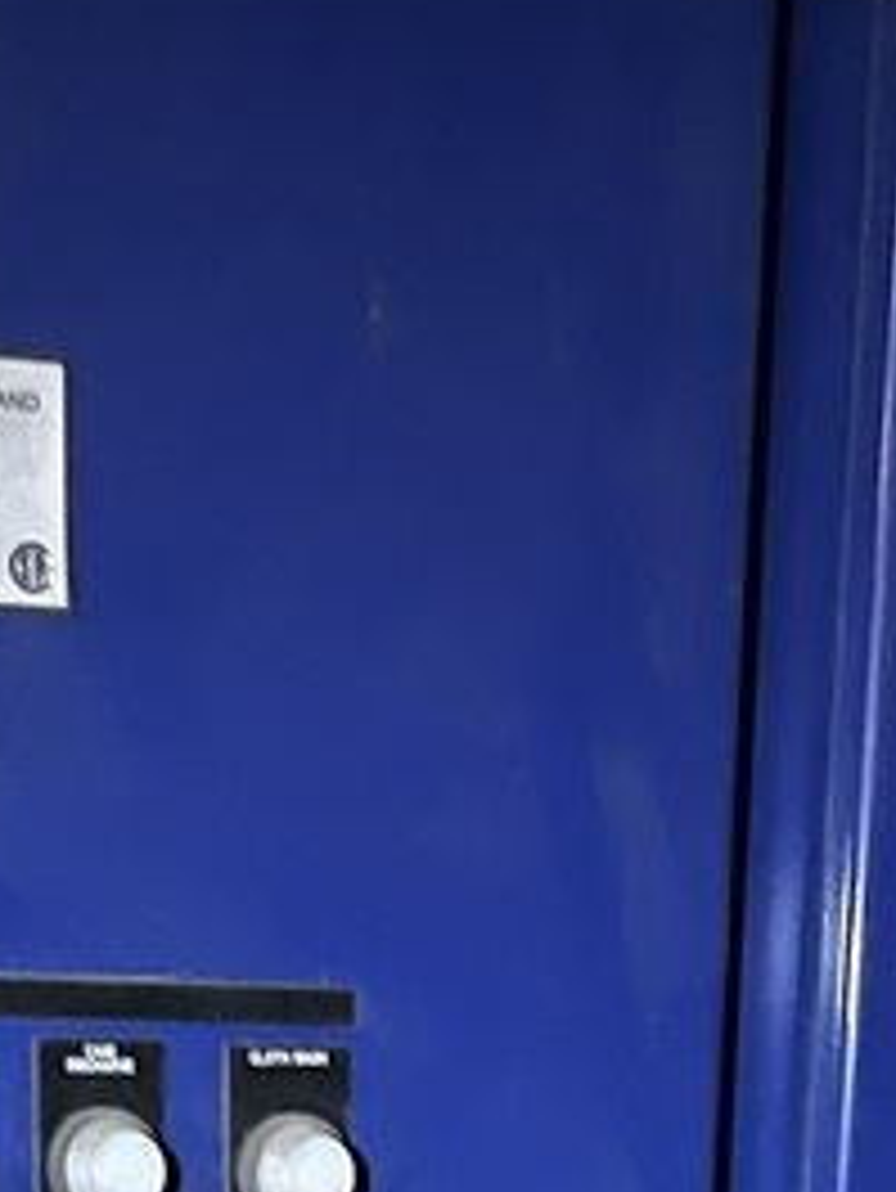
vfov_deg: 16.7
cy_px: 2002
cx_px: 414
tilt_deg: -12.5
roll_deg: -2.4
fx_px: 3517
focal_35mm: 102
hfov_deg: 14.5
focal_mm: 5.1
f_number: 1.6
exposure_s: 1/20
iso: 1000
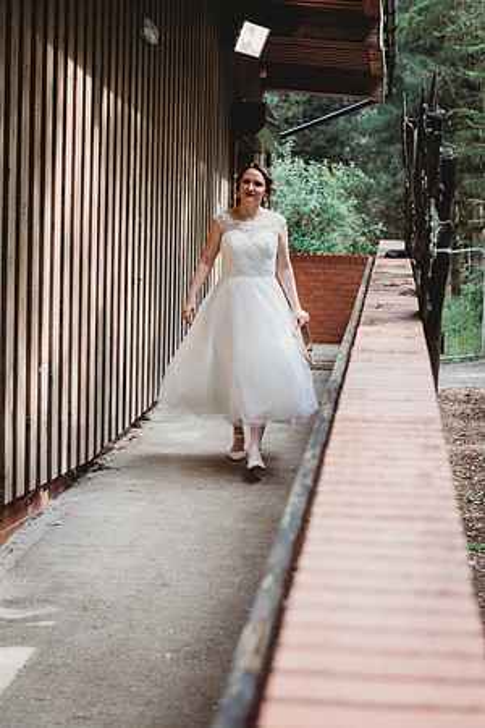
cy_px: 364
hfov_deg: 19.5
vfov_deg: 28.8
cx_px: 242
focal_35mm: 70
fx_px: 1414
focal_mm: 70
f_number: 4.5
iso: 200
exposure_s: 1/320
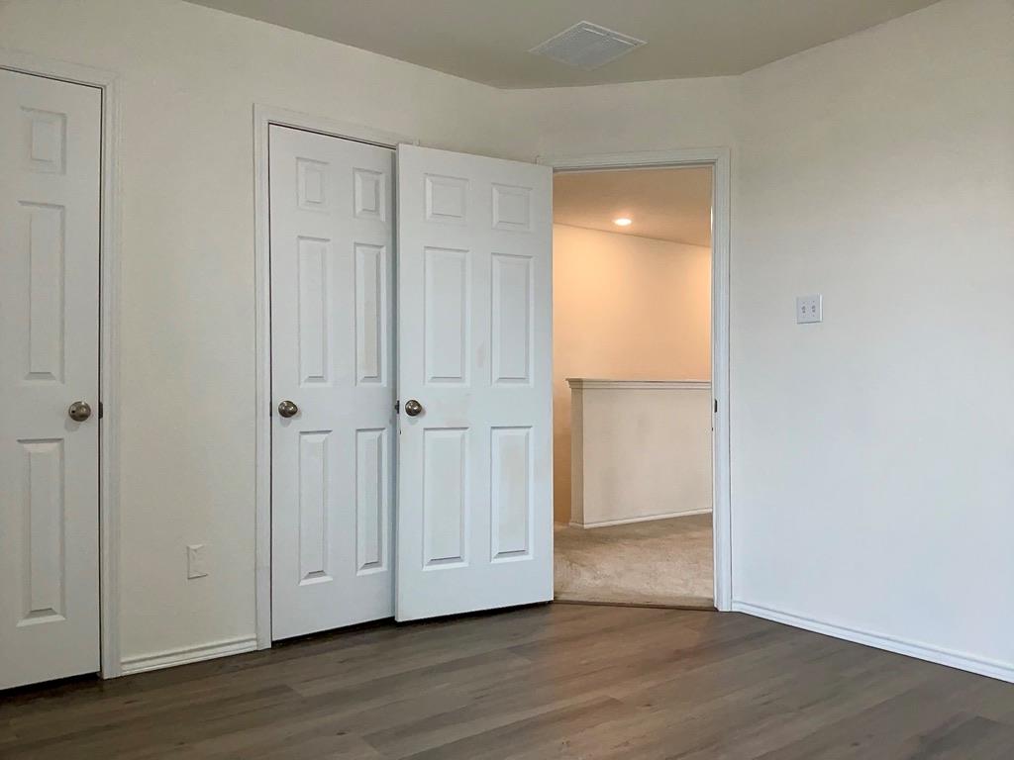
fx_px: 791
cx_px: 507
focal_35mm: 27
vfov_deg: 51.4
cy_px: 380
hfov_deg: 65.3
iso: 80
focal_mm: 3
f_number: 1.8
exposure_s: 1/100
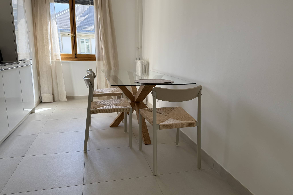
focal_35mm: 25
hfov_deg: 71.5
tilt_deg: -12.6
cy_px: 99
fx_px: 203
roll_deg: -0.7
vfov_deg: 51.3
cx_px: 147
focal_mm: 6.76
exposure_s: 1/326
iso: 100
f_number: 1.78
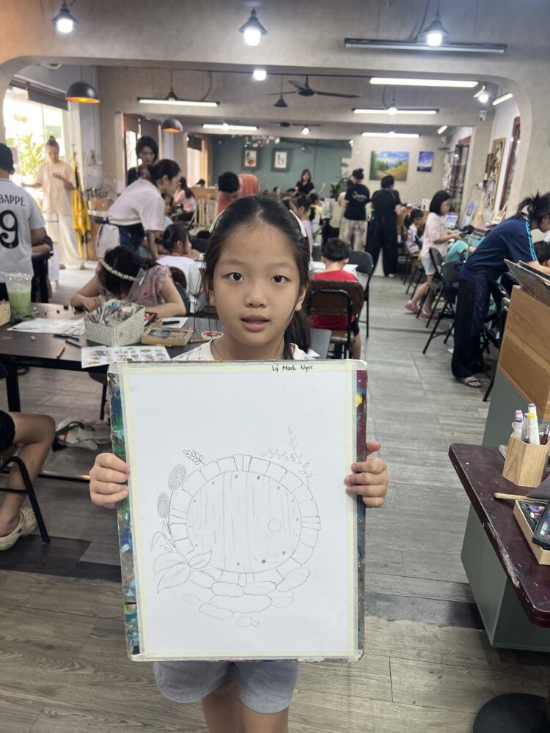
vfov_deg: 67.3
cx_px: 275
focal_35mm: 26
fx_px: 551
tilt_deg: -19.0
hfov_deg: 53.1
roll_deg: -3.5
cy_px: 366
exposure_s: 1/100
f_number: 1.5
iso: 64
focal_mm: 5.7
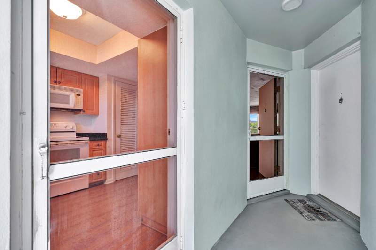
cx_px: 188
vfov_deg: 73.6
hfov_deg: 96.8
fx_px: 167
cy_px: 125
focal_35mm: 16
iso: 100
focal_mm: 16
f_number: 5.6
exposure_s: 1/3.33
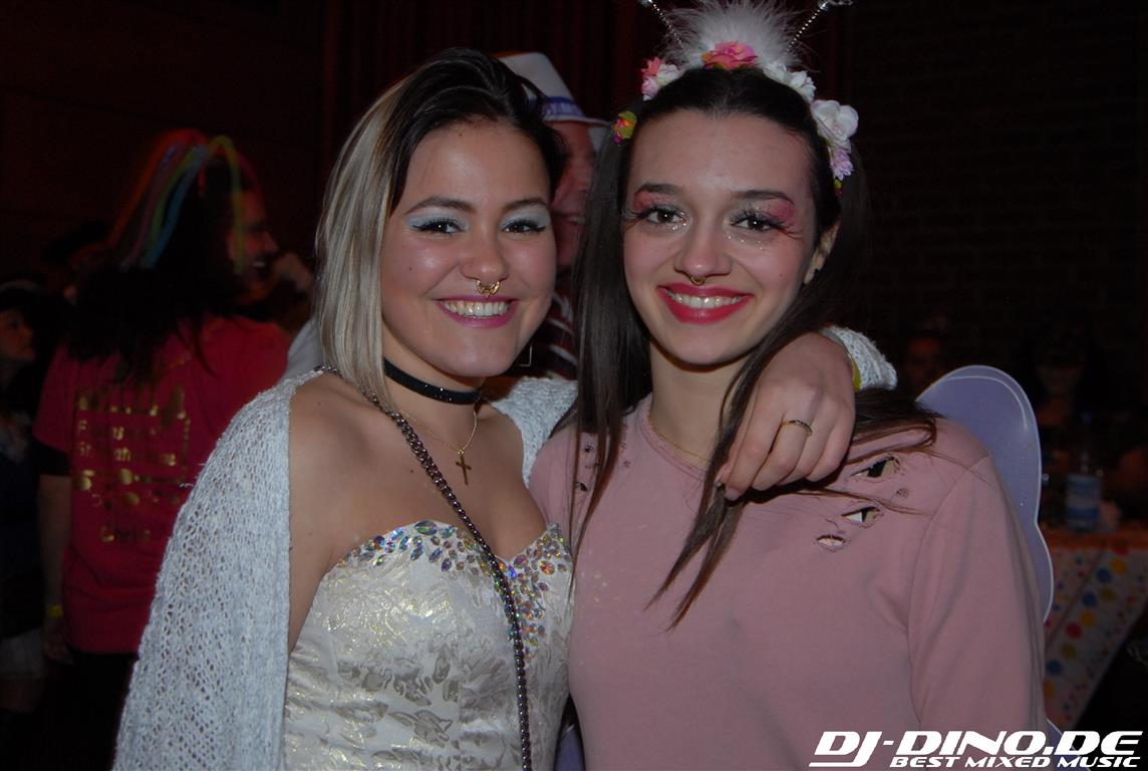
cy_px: 386
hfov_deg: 44.9
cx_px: 574
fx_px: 1390
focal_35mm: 44
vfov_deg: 31.0
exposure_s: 1/8
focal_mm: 29
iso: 400
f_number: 5.6
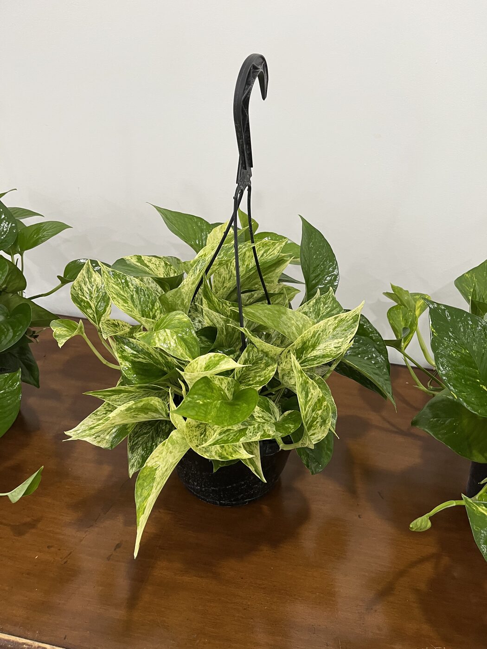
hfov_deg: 53.1
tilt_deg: -33.8
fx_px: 488
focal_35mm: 26
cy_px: 324
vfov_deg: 67.3
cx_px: 244
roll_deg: -4.1
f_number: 1.6
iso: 125
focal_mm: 5.1
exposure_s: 1/60
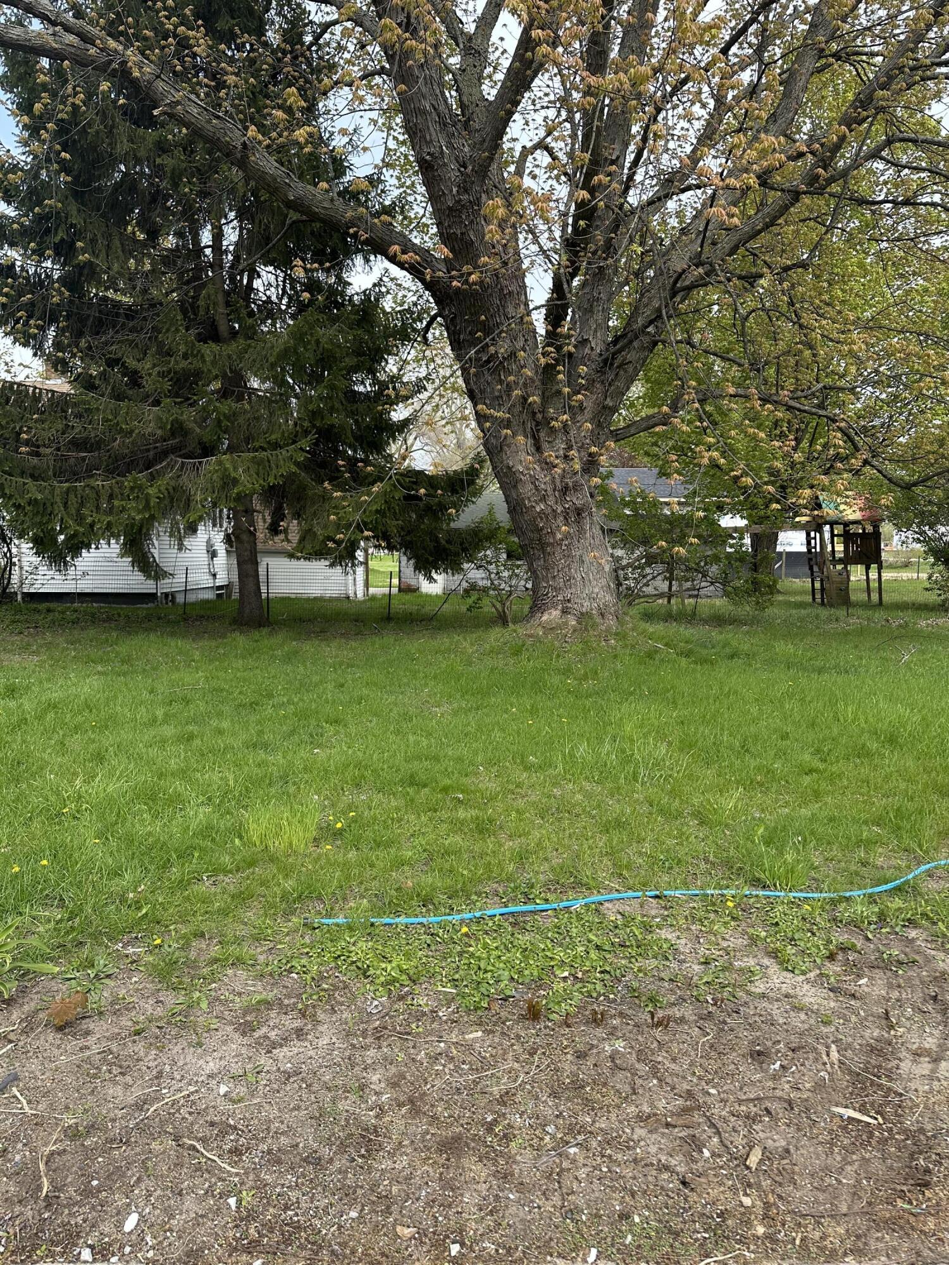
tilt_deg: -4.0
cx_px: 474
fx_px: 877
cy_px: 632
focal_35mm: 24
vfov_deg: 71.6
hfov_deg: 56.8
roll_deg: -1.3
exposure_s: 1/1541
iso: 80
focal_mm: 6.86
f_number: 1.78
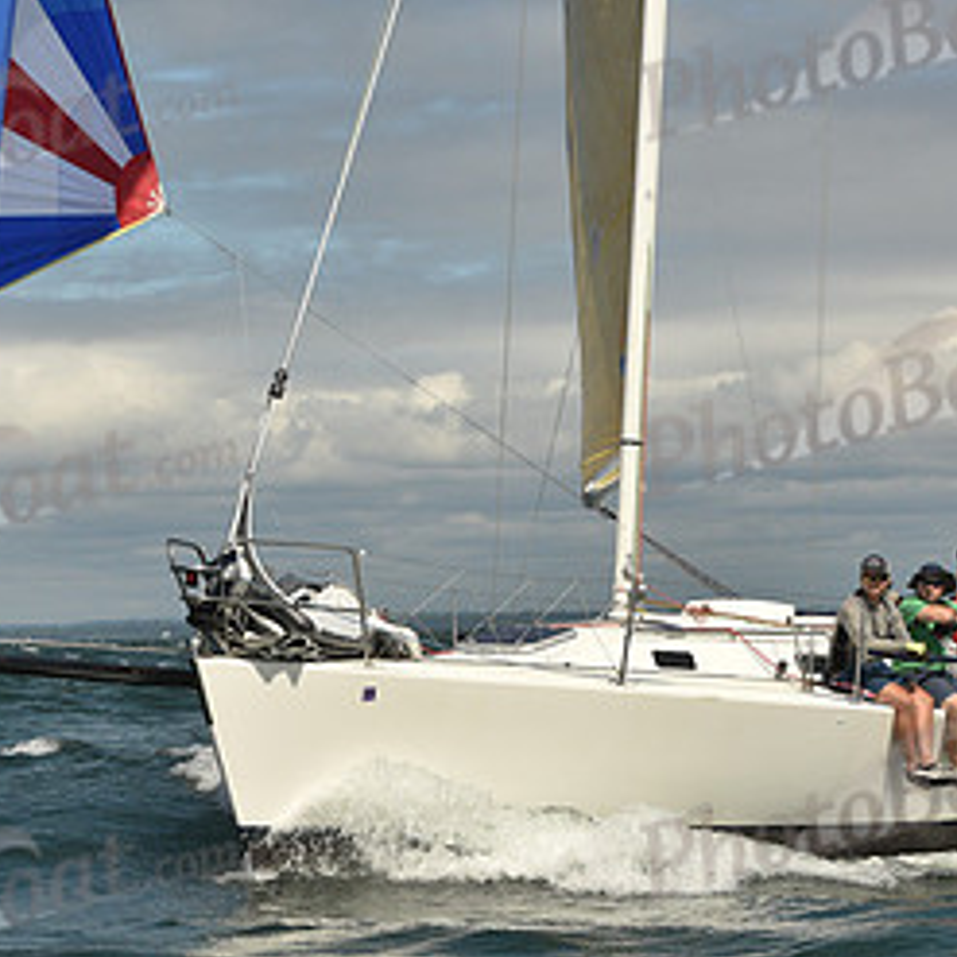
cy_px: 653
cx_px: 442
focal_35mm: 140
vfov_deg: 12.5
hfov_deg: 12.5
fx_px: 4379
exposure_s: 1/1600
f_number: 10
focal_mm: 70
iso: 320
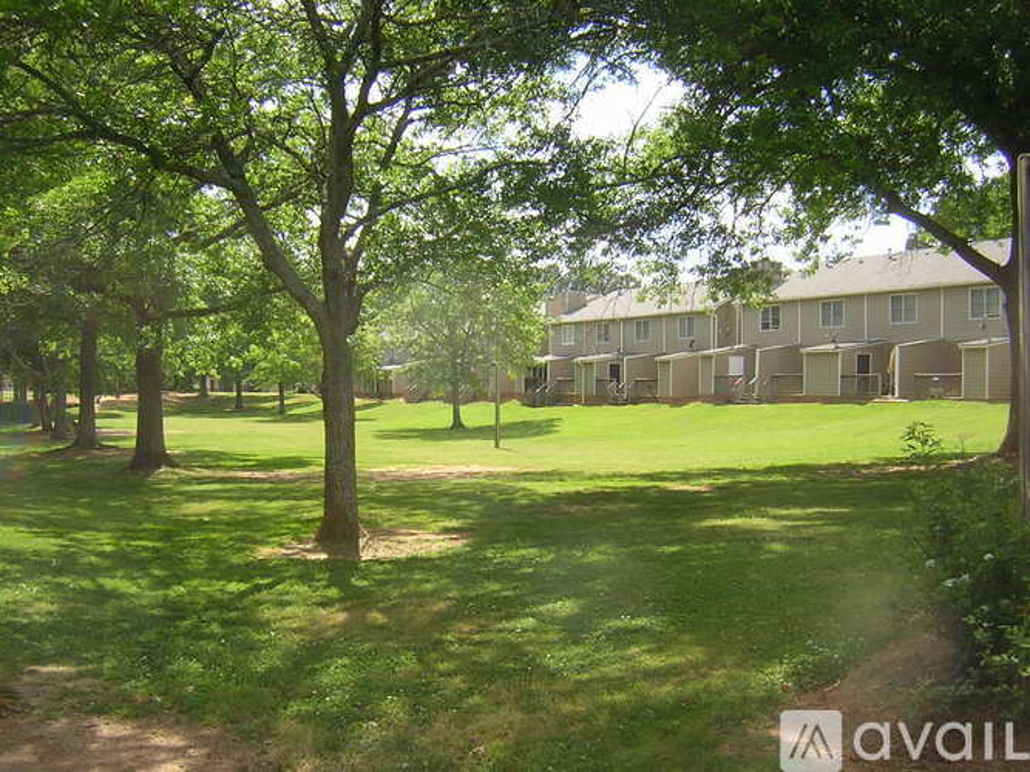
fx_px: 1071
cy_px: 386
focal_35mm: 36
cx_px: 515
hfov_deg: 51.4
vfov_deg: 39.6
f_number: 5.2
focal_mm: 4.7
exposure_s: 1/158
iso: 100
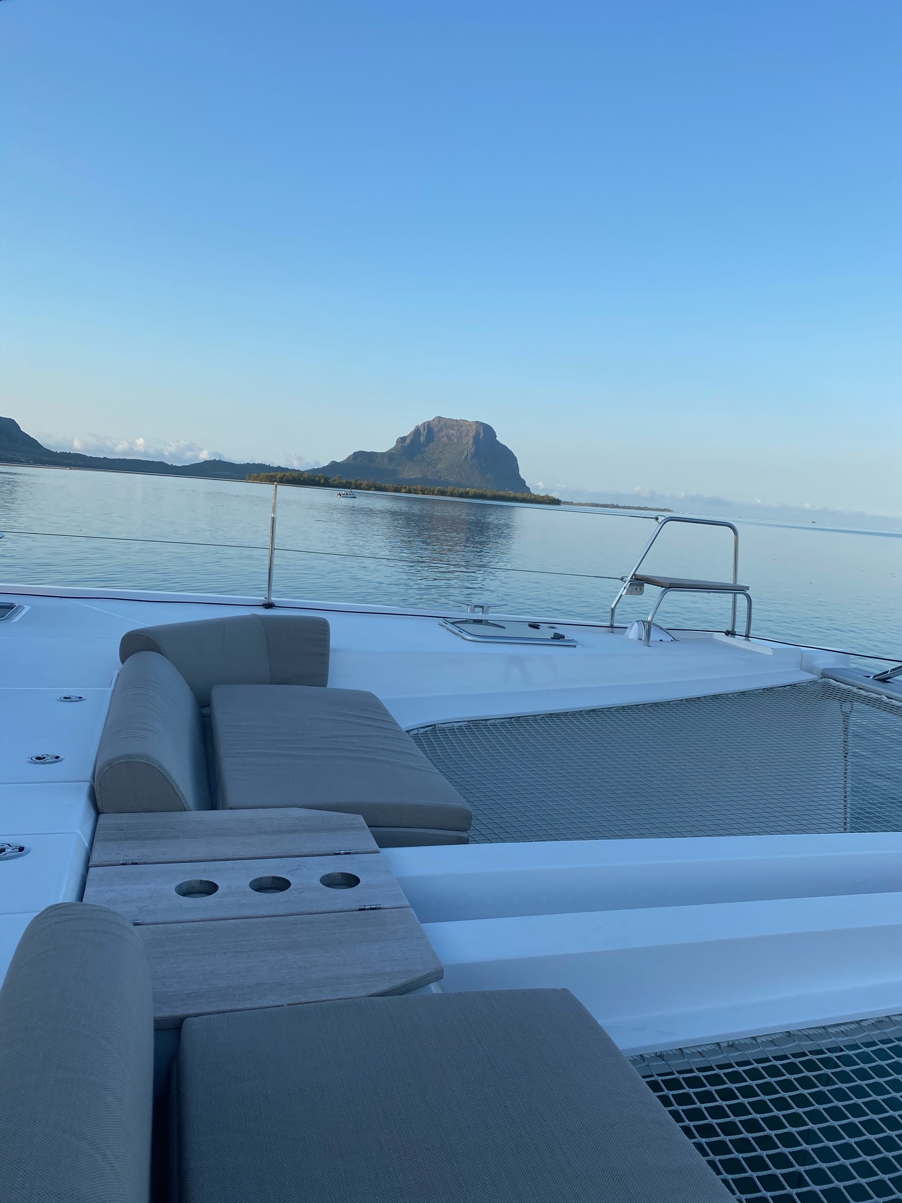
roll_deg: -5.0
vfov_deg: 67.3
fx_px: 904
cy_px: 602
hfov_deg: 53.0
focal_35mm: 26
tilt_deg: -5.6
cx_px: 451
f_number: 1.8
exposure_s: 1/1245
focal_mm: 4.25
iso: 32
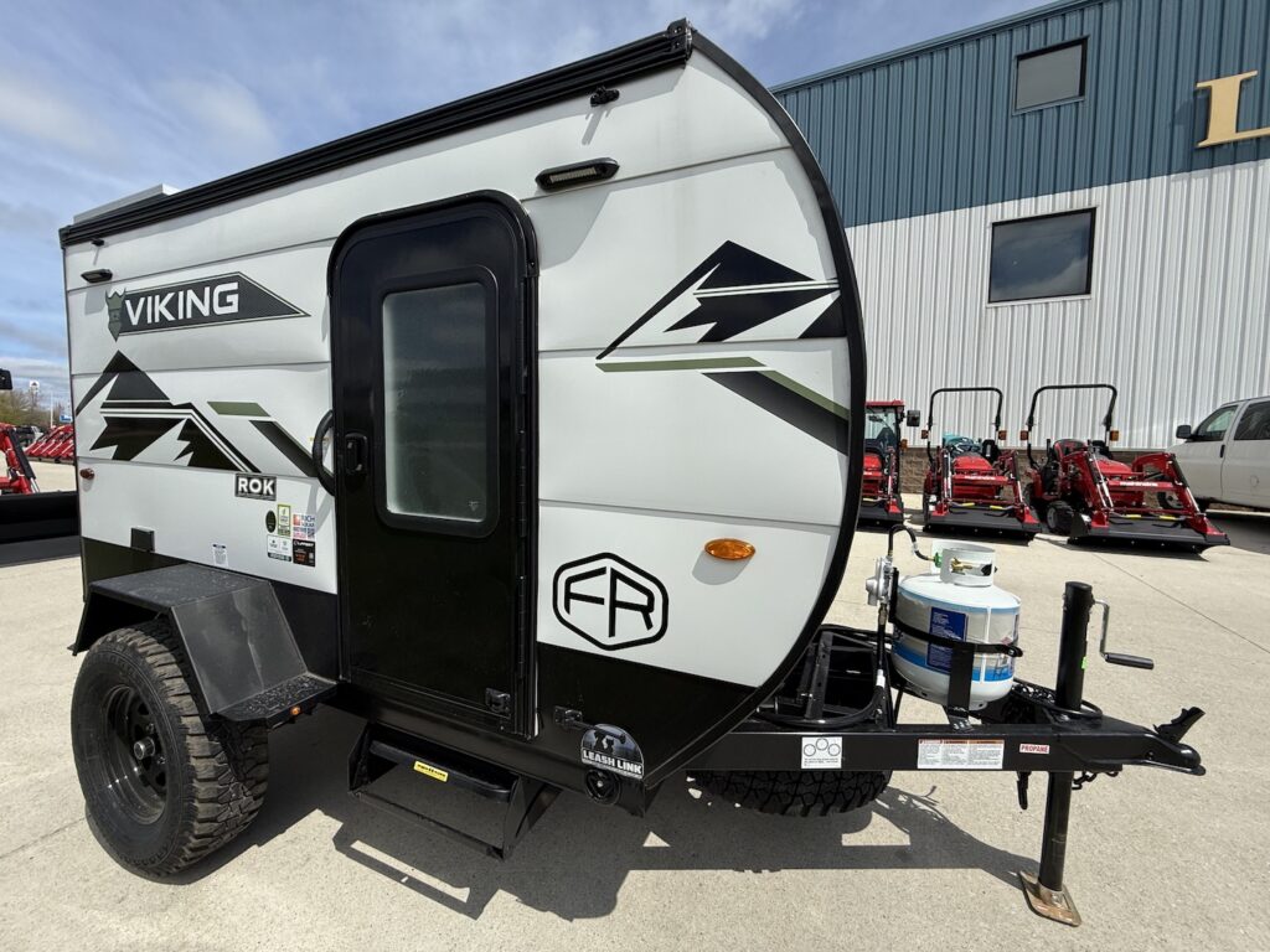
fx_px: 514
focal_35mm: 14
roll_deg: -0.8
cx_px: 635
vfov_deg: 85.7
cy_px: 476
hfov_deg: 102.1
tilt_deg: -3.0
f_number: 2.2
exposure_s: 1/2976
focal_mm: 2.22
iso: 50
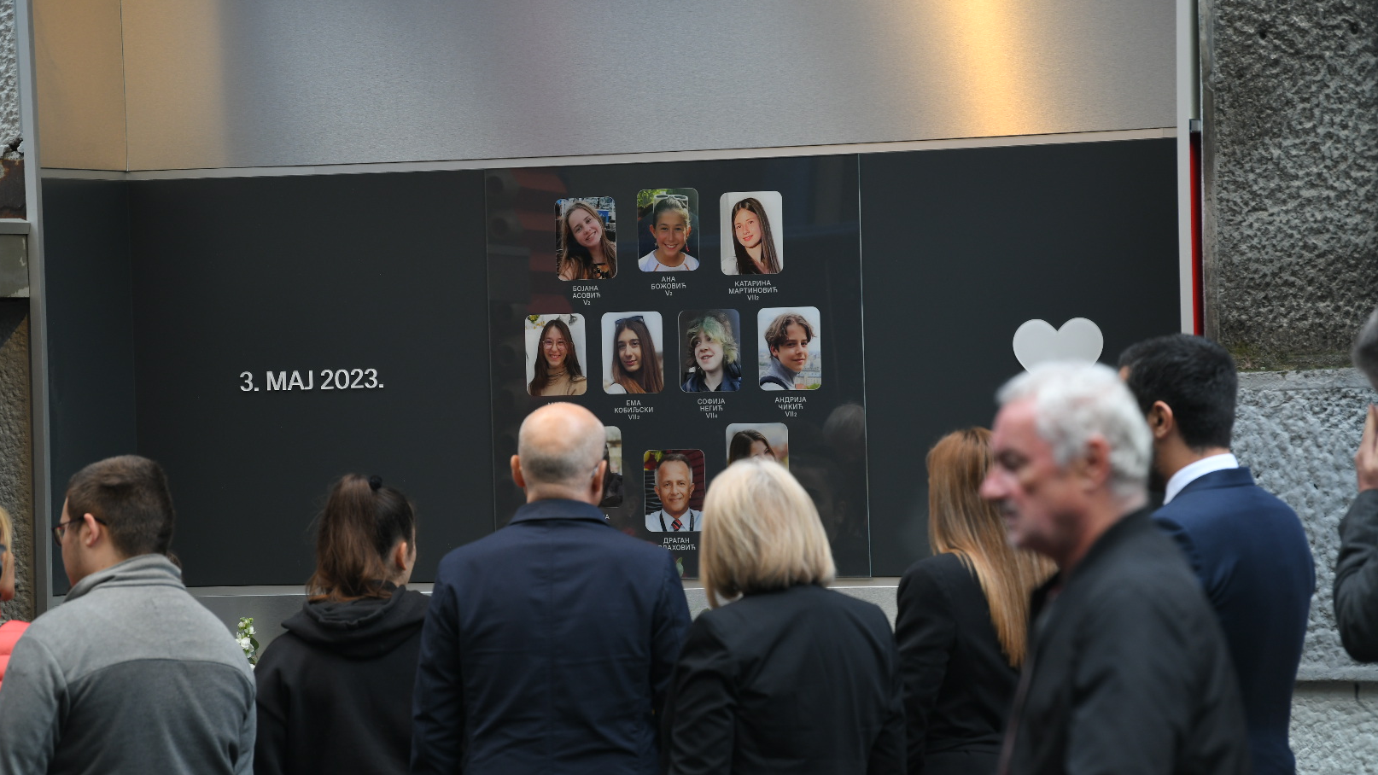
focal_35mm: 184
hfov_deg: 11.7
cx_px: 687
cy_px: 417
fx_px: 6723
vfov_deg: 6.6
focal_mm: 175
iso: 640
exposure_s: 1/250
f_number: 4
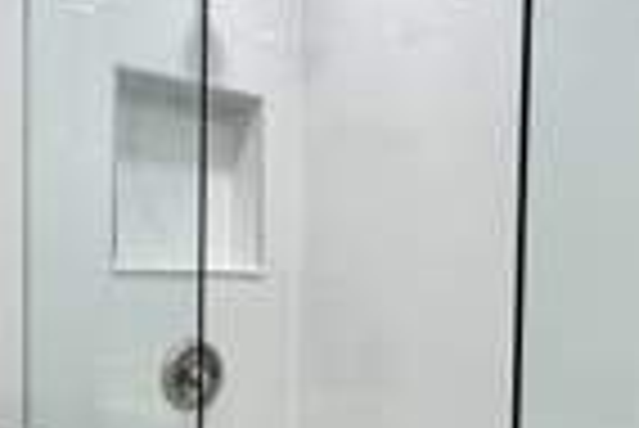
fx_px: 871
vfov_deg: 27.2
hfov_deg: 40.3
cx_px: 346
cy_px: 322
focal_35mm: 49
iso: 64
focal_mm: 2.22
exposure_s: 1/120
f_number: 2.2
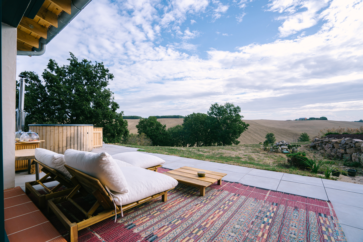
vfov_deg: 73.7
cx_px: 182
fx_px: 161
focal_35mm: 16
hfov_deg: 96.7
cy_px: 121
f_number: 6.3
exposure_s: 1/125
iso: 100
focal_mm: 16
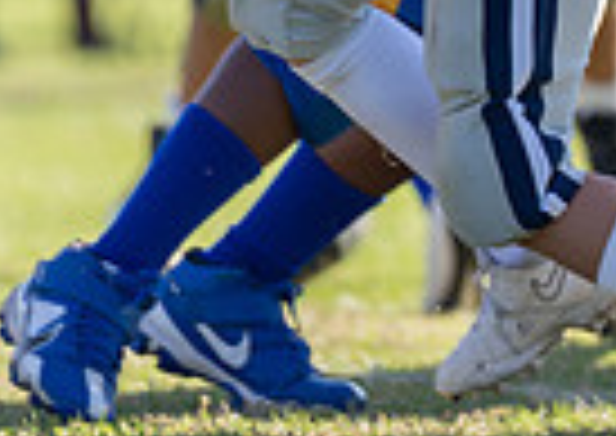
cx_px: 546
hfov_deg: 1.9
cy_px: -416
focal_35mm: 1042
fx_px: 18176
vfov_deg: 1.4
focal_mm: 200
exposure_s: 1/1250
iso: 100
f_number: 2.8
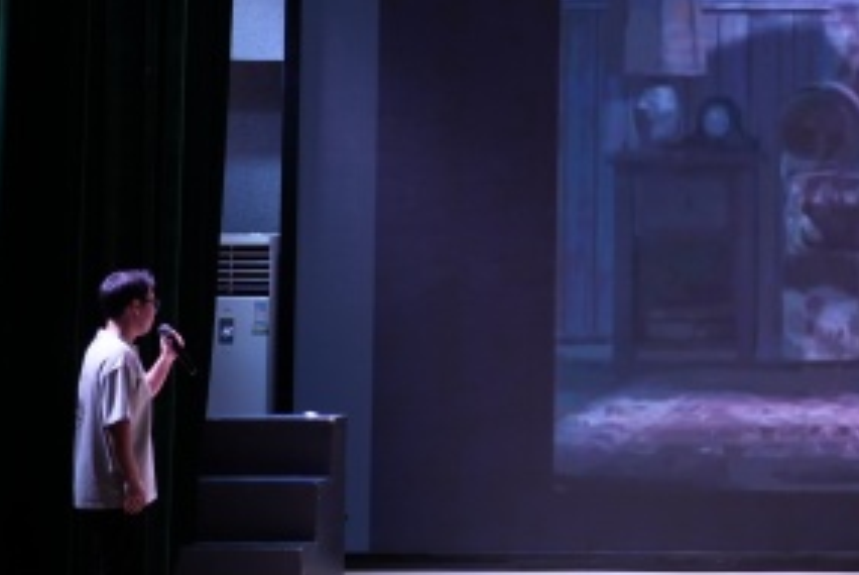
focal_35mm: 135
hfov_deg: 14.4
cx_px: 1177
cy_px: 27
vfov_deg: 10.1
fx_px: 3224
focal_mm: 48
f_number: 4
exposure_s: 1/100
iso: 640
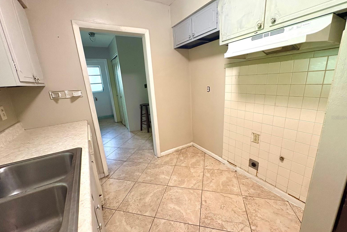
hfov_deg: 100.4
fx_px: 145
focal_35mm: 15
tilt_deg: -14.3
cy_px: 117
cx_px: 174
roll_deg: +3.7
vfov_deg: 77.3
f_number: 2.2
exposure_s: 1/60
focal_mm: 2.22
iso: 320
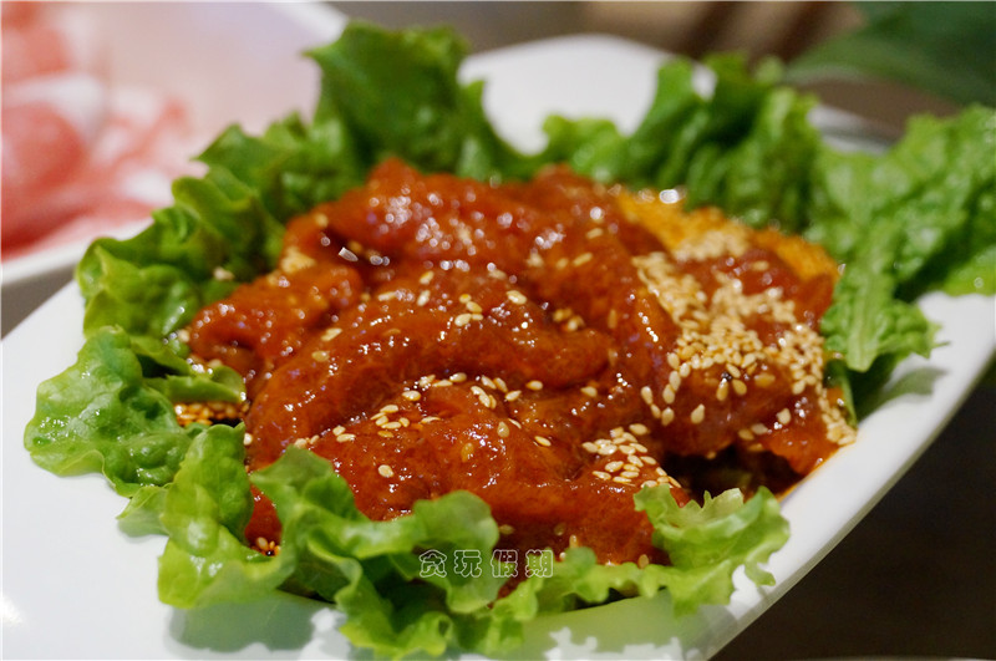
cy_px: 330
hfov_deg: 18.2
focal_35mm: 112
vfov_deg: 12.1
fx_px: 3108
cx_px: 498
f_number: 5.6
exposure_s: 1/160
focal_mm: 75
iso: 3200
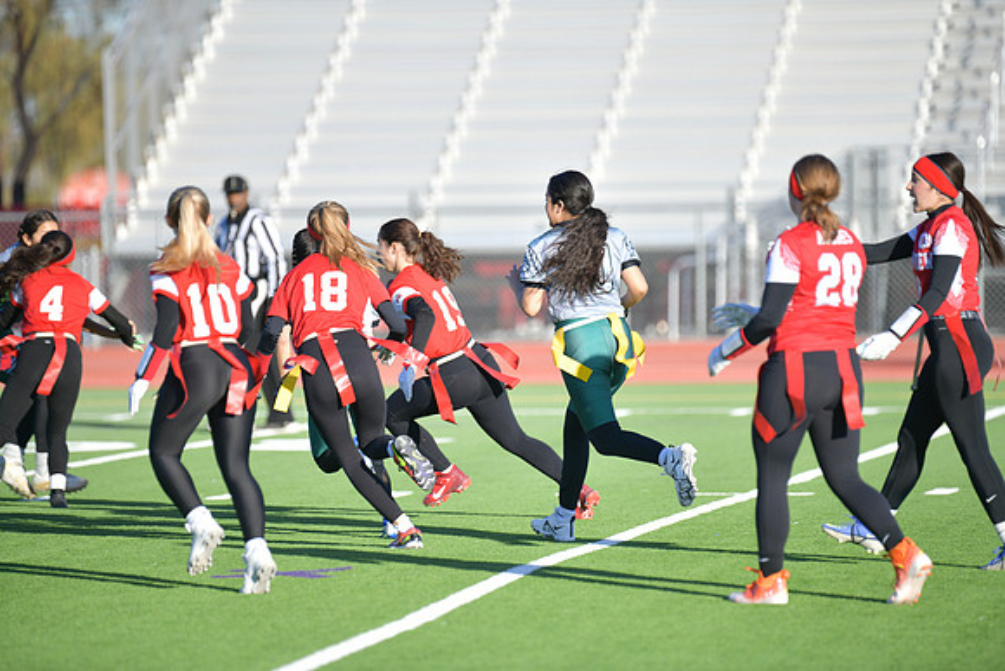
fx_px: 7539
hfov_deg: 7.6
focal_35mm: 270
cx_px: 502
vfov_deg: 5.1
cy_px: 336
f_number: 2.8
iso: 64
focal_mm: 270
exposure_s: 1/800
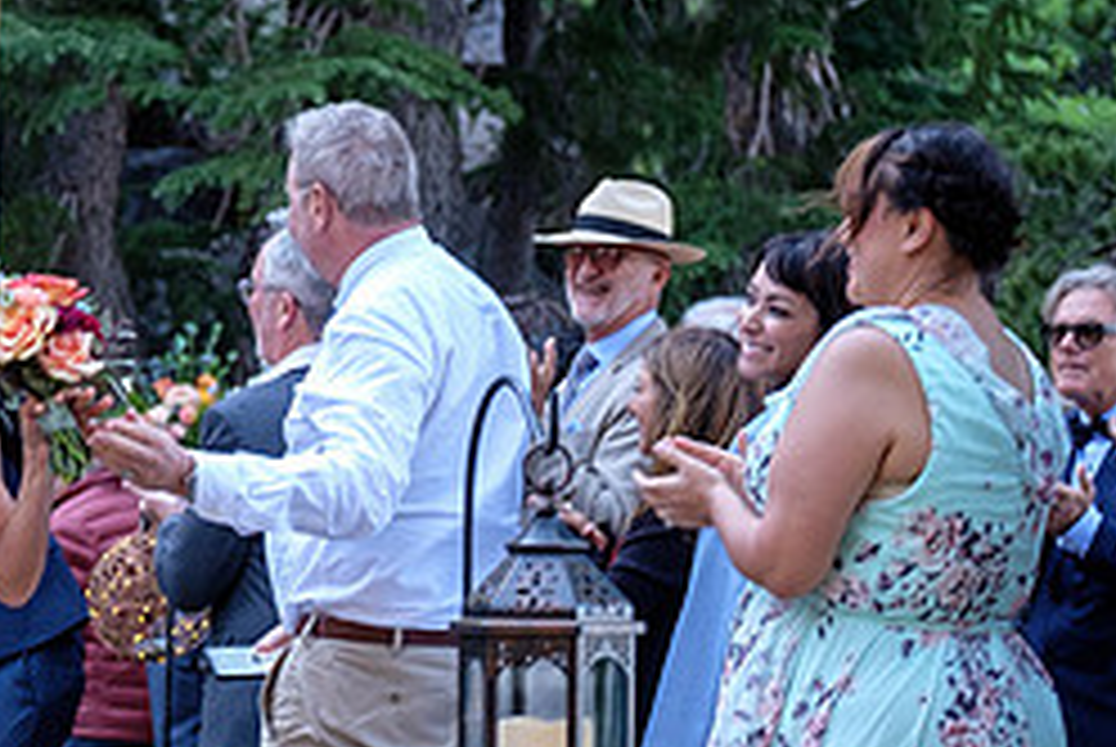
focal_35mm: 215
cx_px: -50
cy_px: 646
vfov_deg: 6.4
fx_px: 6673
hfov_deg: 9.5
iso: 640
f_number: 3.2
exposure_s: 1/110
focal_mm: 61
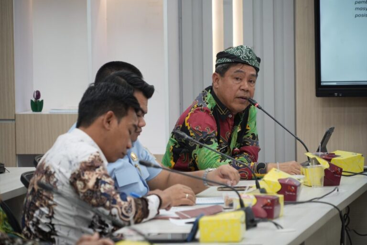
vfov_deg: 6.8
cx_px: 184
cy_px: 122
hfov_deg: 10.2
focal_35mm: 201
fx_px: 2049
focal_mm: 201
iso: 1250
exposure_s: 1/160
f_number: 6.3
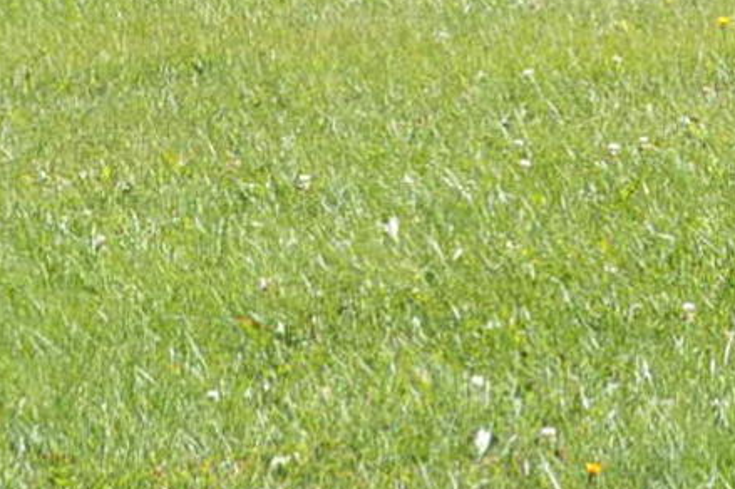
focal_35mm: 410
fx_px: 8364
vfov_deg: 3.3
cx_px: 1425
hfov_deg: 5.0
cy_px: -953
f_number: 6.3
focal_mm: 40
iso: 100
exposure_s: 1/160
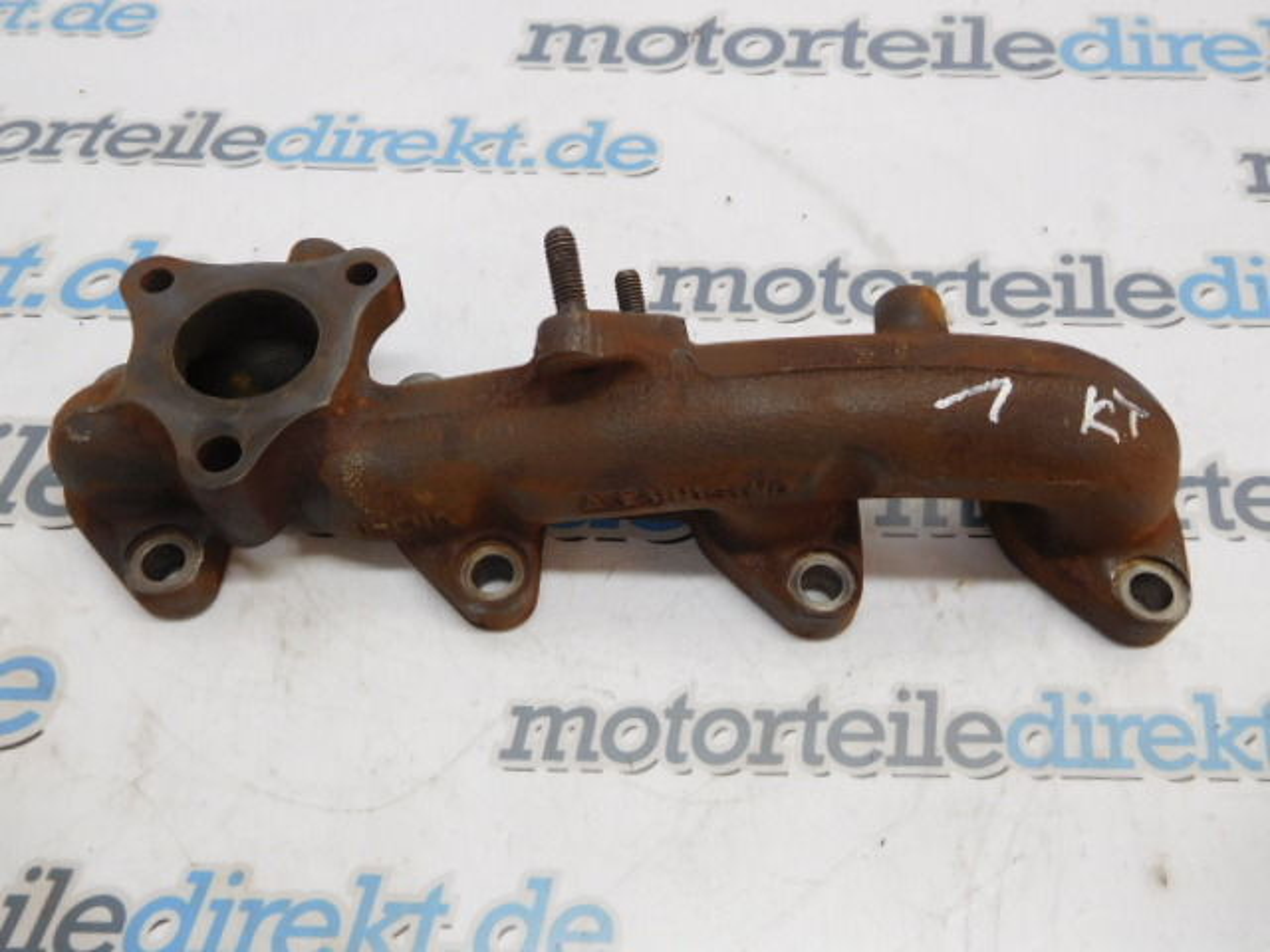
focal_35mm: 28
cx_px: 635
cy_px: 476
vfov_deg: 49.7
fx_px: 1027
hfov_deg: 63.4
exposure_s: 1/30
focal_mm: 5
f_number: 3.5
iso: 140
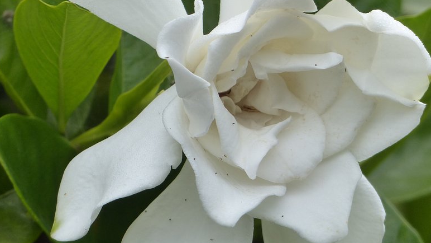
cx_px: 190
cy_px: 113
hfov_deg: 2.6
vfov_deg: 1.5
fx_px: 9507
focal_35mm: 832
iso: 160
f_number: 3.5
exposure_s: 1/500
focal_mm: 103.7
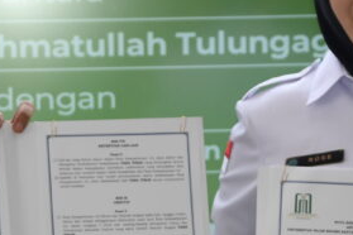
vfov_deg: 7.2
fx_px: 1873
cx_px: 146
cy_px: 226
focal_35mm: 191
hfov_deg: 10.8
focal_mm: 35
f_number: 4.2
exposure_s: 1/125
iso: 500
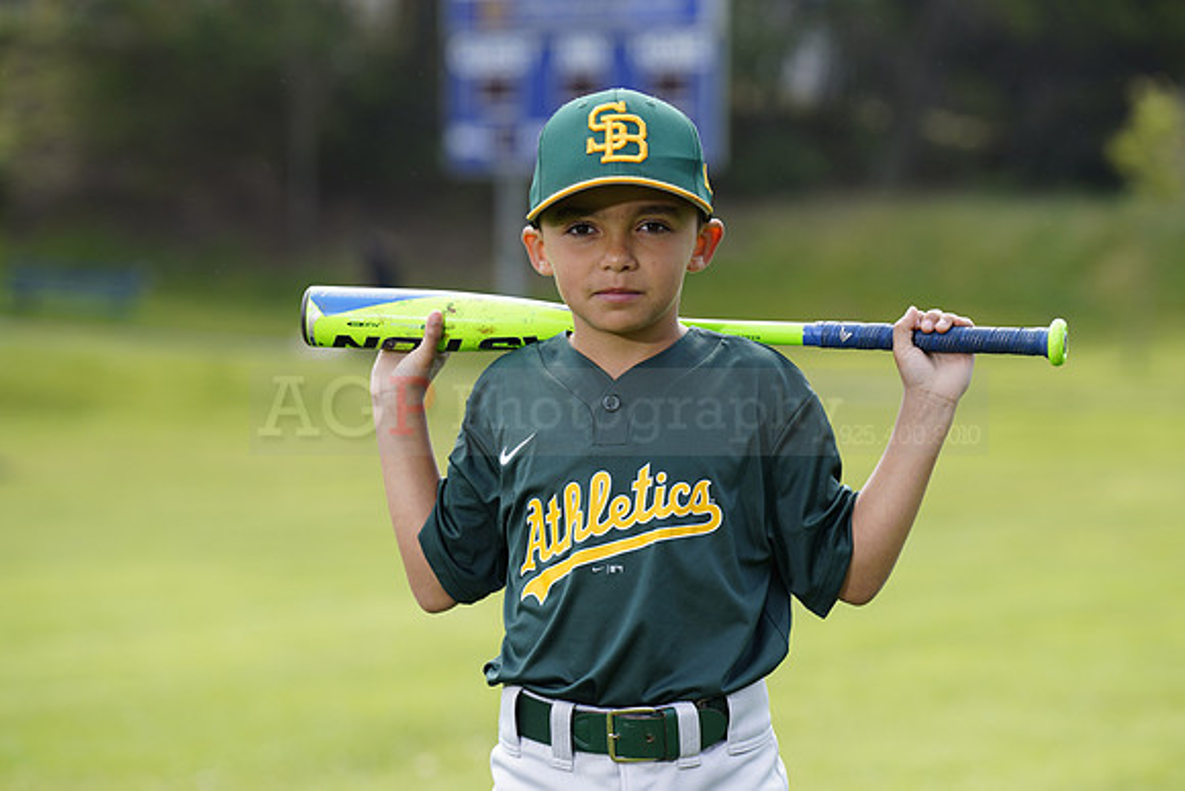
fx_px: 5630
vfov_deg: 8.0
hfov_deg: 12.0
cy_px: 396
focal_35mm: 171
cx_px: 592
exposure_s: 1/250
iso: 100
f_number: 5
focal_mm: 171
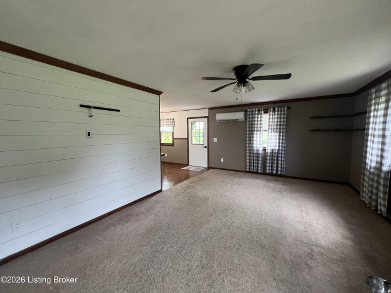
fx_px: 147
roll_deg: +0.2
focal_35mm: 13
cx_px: 196
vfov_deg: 89.9
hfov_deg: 106.2
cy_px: 146
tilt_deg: -5.9
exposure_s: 1/99
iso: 200
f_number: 1.8
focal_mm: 1.57
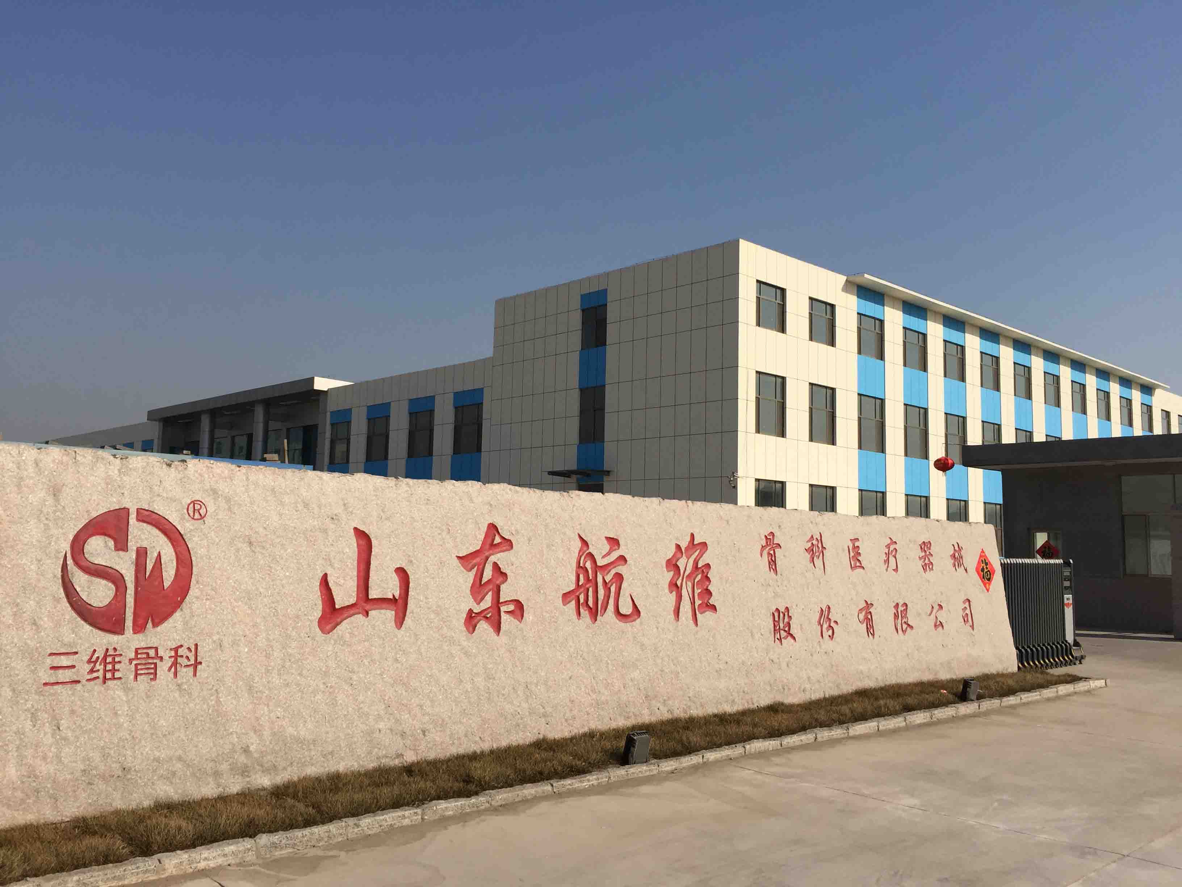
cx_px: 591
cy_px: 444
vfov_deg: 48.2
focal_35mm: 29
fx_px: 990
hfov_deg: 61.7
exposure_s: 1/3968
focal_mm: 4.15
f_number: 2.2
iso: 32
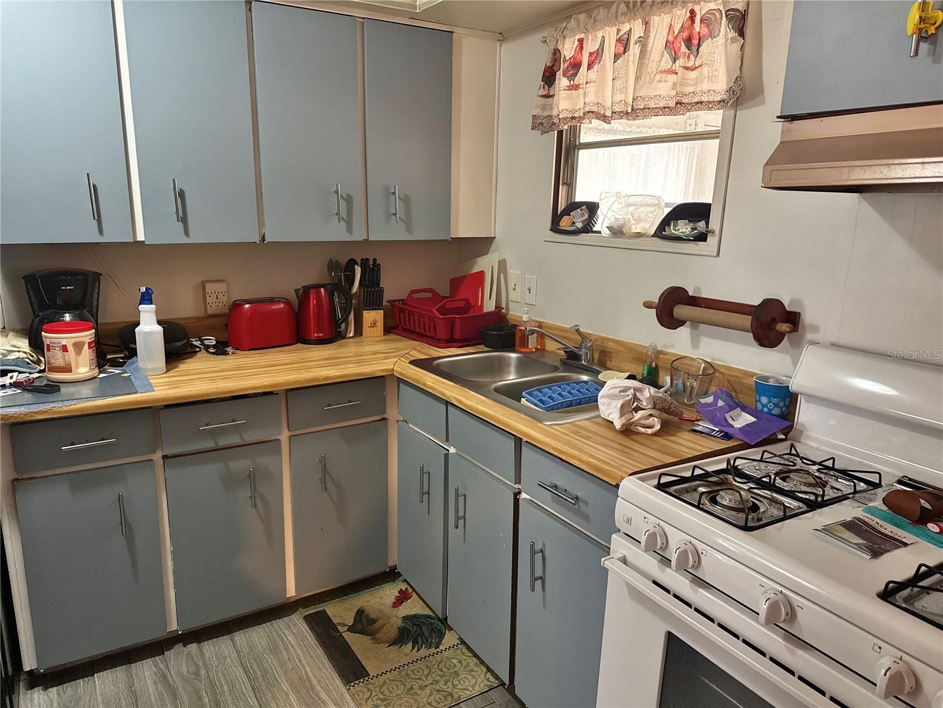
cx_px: 472
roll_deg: -1.7
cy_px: 354
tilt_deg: -13.1
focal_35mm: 24
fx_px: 654
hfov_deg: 71.6
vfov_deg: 56.8
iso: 500
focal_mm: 6.76
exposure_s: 1/60
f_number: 1.78
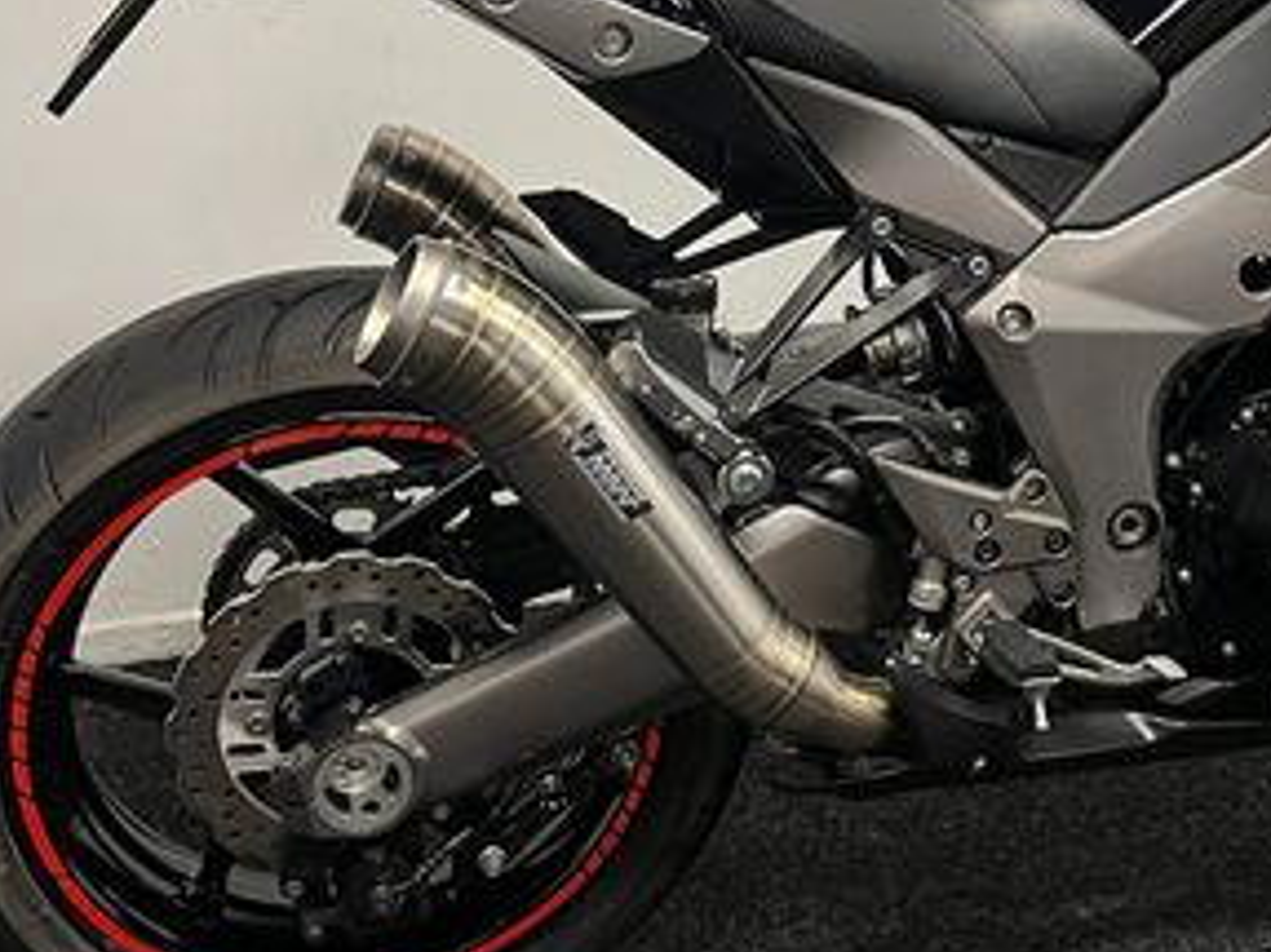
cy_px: 195
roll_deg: -0.6
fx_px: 2129
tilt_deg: -17.2
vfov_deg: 24.8
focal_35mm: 58
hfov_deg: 32.4
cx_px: 1014
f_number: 1.6
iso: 100
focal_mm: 5.1
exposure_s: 1/50
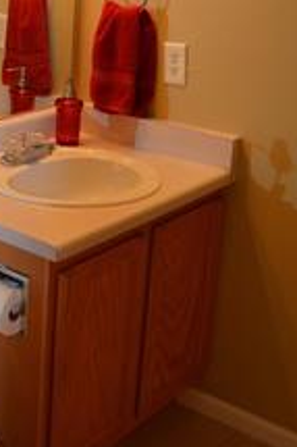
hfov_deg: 19.7
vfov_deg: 29.8
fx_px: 830
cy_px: 131
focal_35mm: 67
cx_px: 1
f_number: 3.8
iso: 400
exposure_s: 1/60
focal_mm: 20
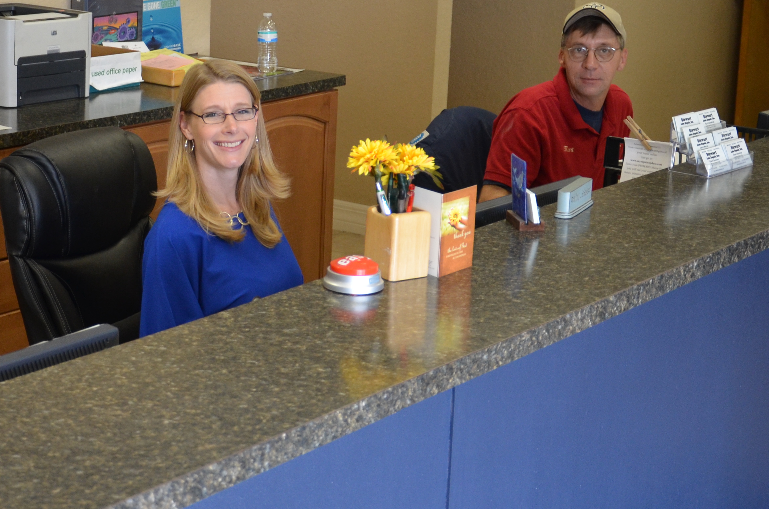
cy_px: 147
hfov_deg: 24.3
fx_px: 1769
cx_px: 210
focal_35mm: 83
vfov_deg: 16.3
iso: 640
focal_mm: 28
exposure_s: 1/60
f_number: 4
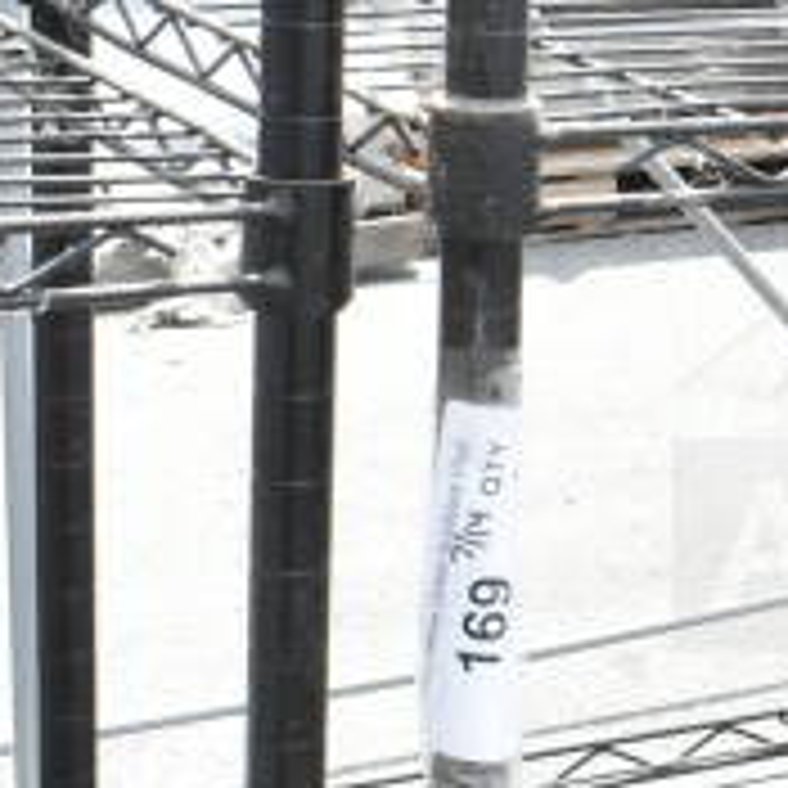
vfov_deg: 14.5
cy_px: 293
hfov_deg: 13.7
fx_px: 3091
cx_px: 1175
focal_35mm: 120
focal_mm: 18
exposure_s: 1/500
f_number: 11
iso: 1600
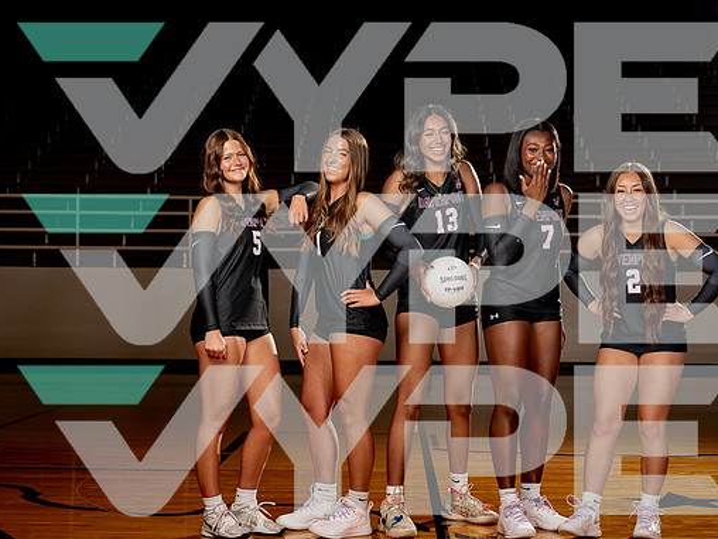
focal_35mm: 67
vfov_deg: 21.9
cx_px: 382
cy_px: 270
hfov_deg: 29.0
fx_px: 1390
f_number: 5.6
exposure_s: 1/250
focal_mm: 61
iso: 100
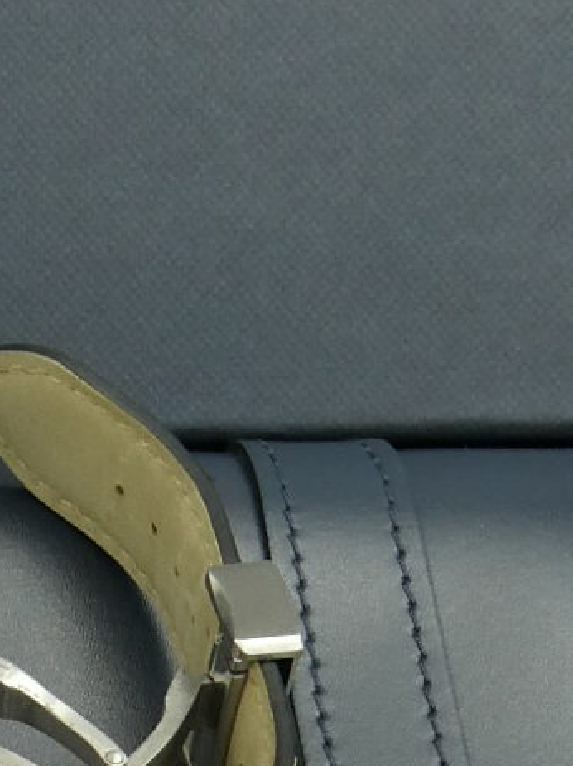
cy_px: 907
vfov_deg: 14.4
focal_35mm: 133
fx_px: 2938
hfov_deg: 10.3
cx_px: -580
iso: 100
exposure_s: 1/60
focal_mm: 4.3
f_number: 3.3
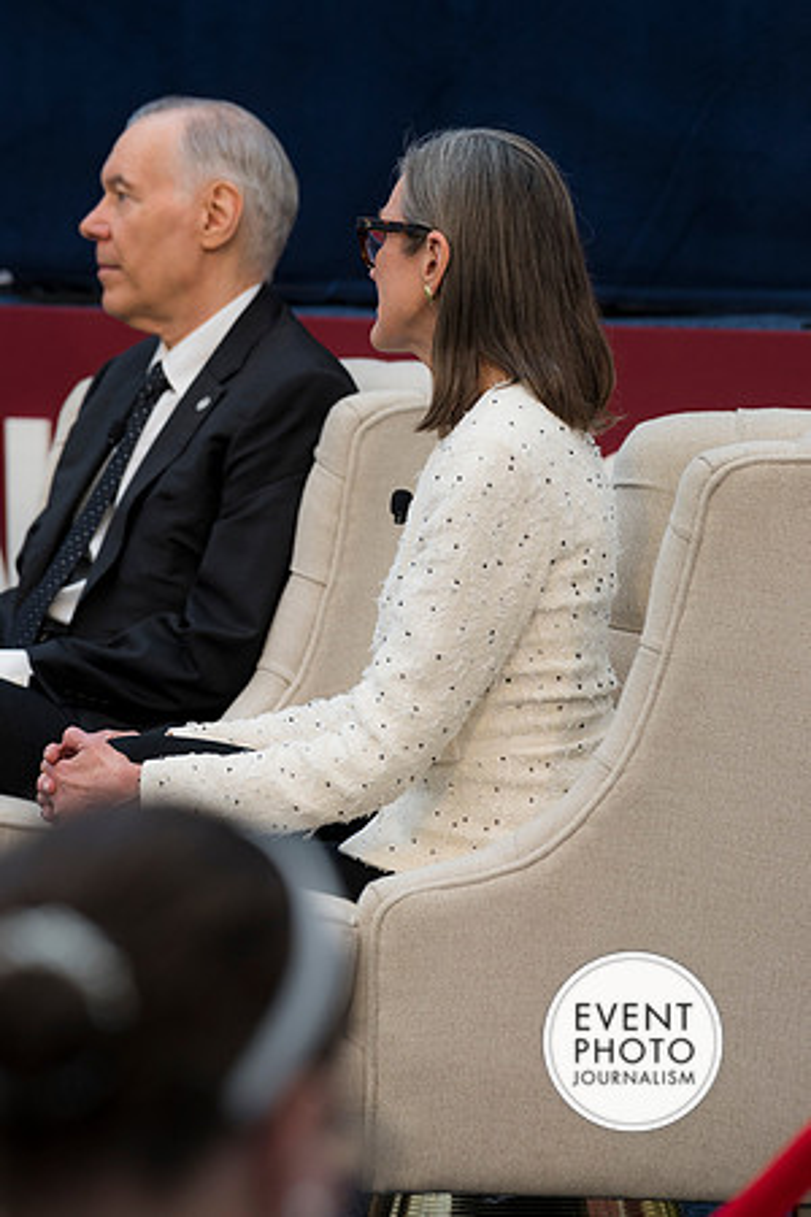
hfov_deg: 6.1
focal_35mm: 225
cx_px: 406
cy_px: 608
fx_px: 7603
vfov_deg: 9.1
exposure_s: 1/160
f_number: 4
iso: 200
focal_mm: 150
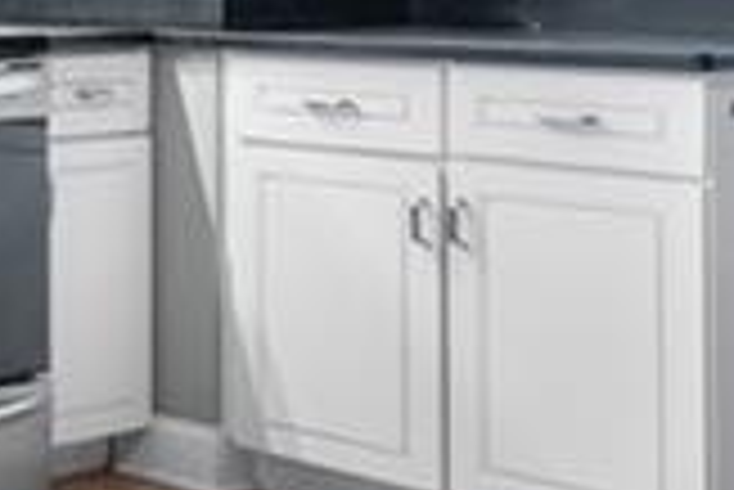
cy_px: -135
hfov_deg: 15.7
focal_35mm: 88
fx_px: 1796
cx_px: -901
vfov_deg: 14.9
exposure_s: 1/1.25
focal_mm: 14
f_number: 4
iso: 200
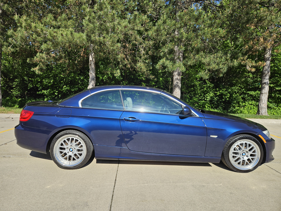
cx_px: 140
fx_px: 187
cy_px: 106
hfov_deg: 73.9
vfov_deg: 58.9
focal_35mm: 23
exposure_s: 1/1732
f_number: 1.8
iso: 25
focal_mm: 5.4
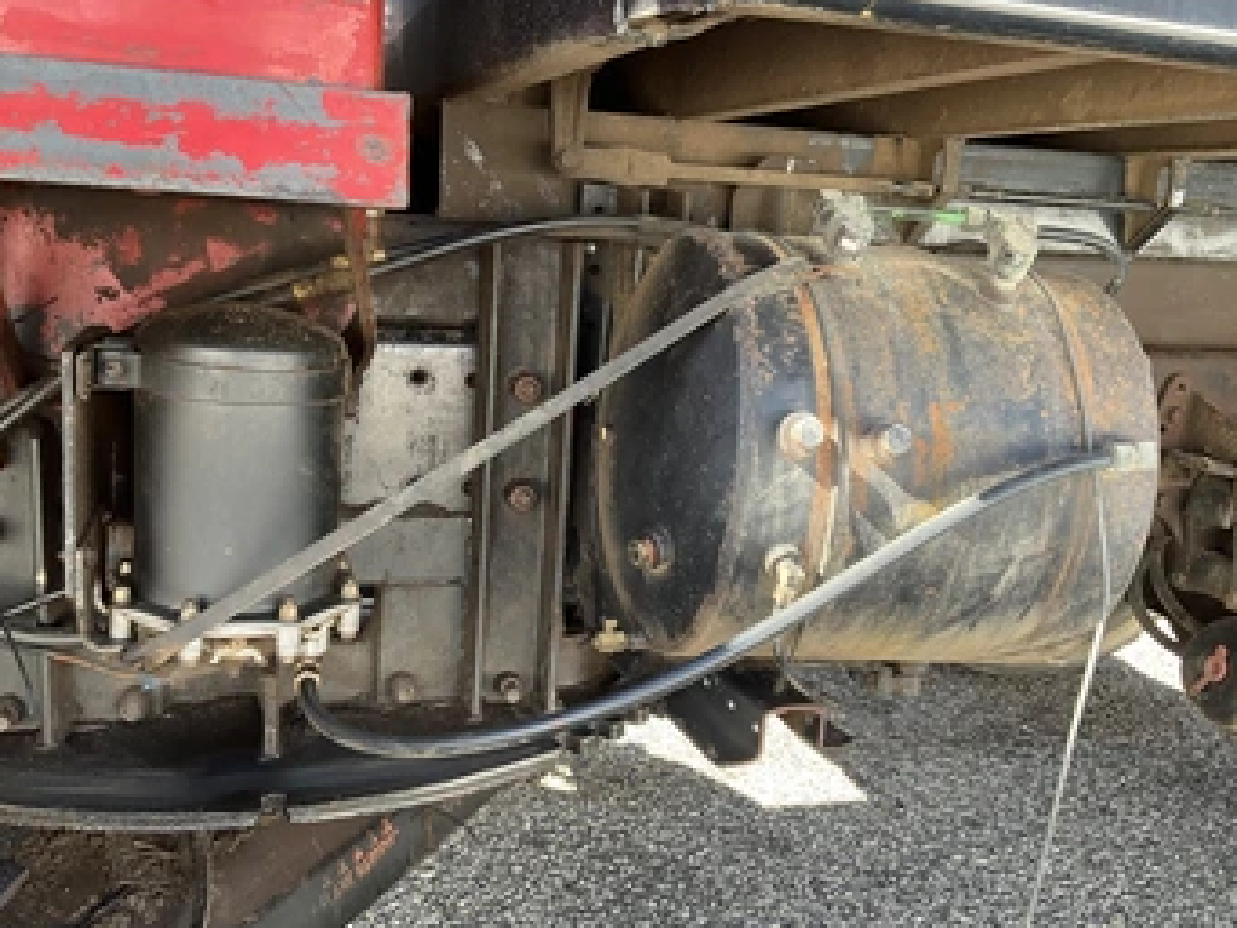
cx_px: 628
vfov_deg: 41.8
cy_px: 489
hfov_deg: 53.9
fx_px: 1215
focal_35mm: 34
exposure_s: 1/122
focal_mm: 3
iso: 40
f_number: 1.8
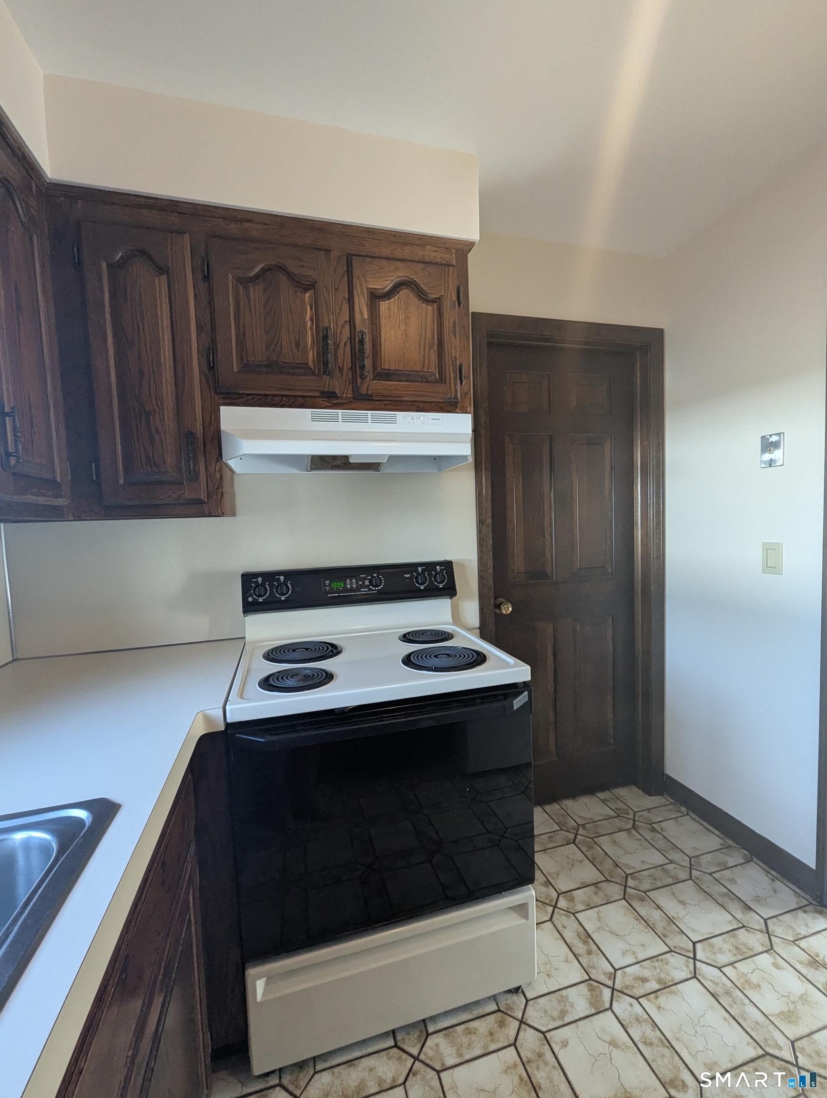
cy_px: 549
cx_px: 414
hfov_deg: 90.1
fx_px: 413
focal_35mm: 13
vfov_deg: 106.1
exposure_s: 1/60
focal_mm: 1.95
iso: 343
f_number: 2.2
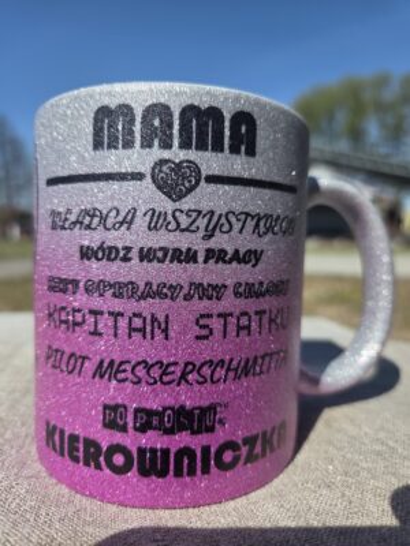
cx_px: 205
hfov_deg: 58.9
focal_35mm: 23
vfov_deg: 73.9
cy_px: 273
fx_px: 363
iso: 80
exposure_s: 1/5261
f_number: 1.8
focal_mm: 5.4
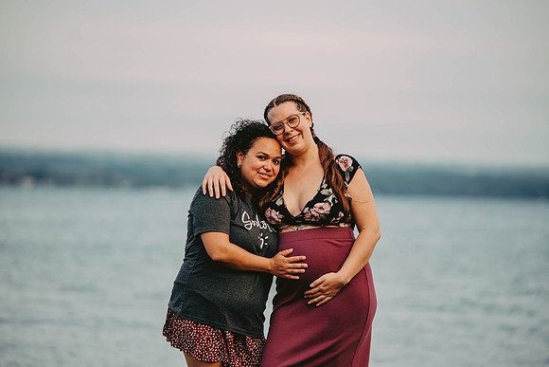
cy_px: 184
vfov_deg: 6.9
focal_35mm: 200
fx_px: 3051
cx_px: 274
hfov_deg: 10.3
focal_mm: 200
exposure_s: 1/640
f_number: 3.5
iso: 250
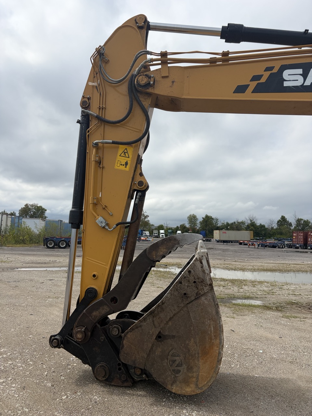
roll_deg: -1.4
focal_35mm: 26
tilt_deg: +5.1
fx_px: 312
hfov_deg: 53.1
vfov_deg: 67.3
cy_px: 208
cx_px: 156
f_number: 1.6
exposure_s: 1/7813
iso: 64
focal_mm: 5.96
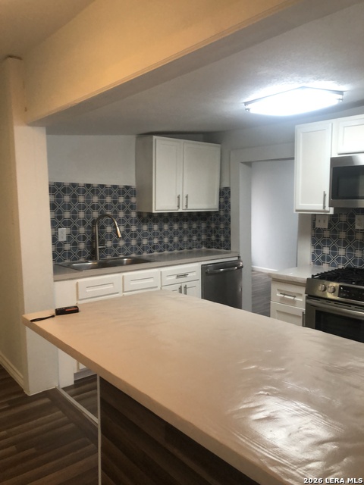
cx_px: 182
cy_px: 242
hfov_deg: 49.7
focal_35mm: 28
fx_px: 393
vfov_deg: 63.4
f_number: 1.8
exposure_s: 1/120
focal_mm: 3.99
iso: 160
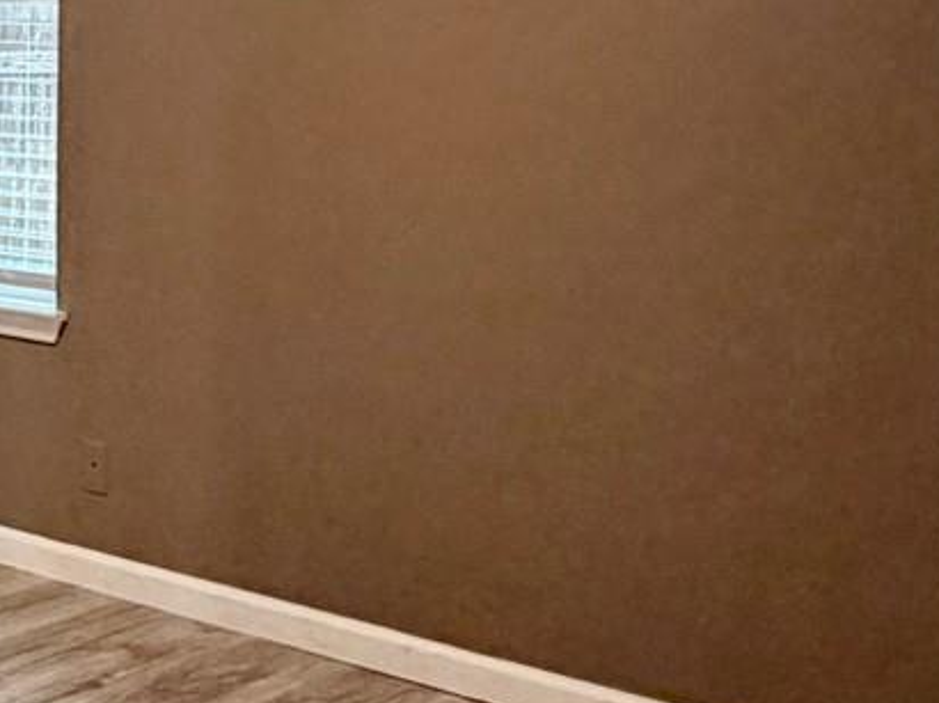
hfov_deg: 25.5
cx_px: -131
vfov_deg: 20.4
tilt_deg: +0.0
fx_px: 1898
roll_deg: -0.9
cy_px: 32
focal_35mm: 70
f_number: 2.2
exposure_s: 1/60
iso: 320
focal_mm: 2.22
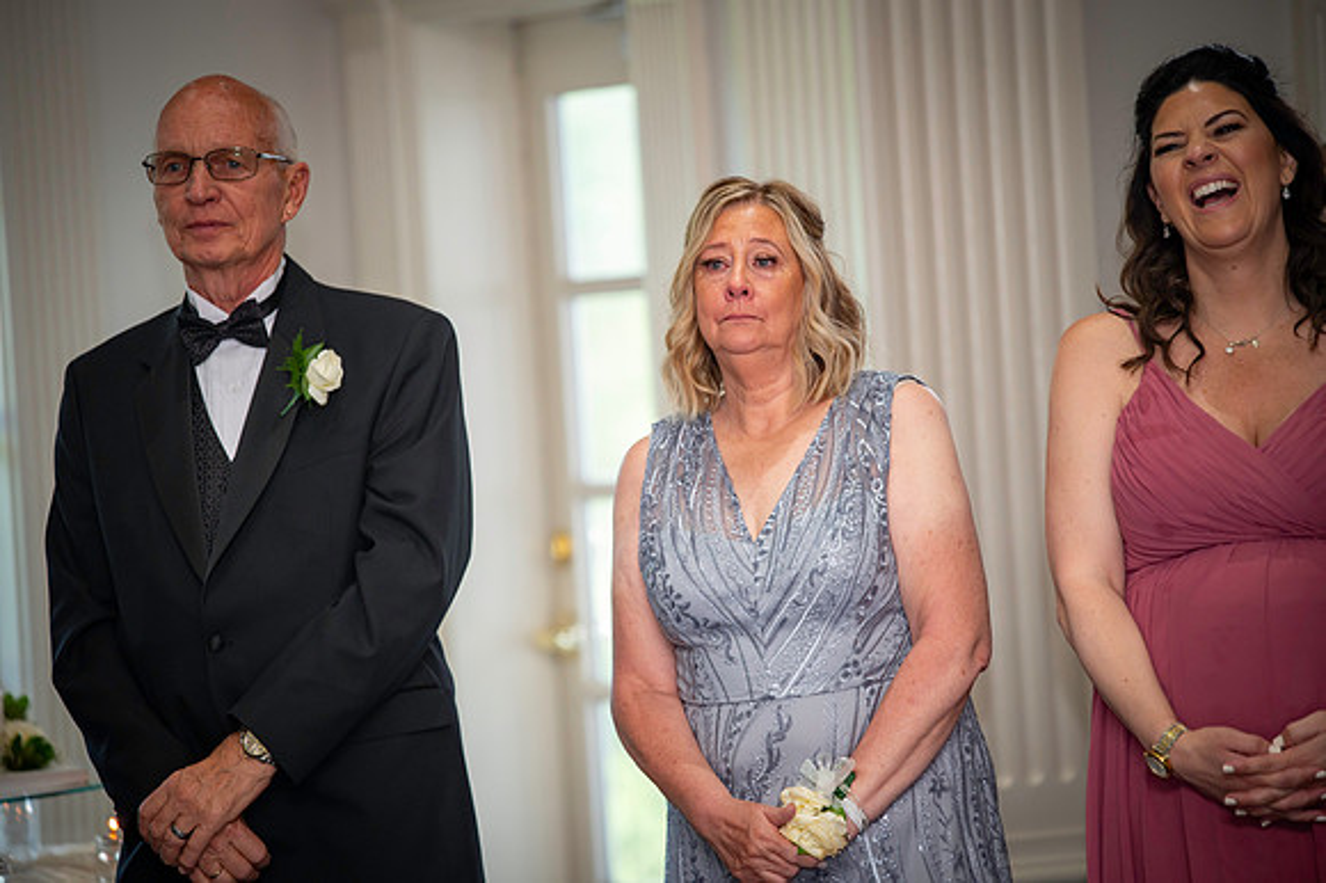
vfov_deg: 6.9
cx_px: 663
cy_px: 442
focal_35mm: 200
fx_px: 7362
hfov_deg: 10.3
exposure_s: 1/125
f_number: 2.8
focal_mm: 200
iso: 800
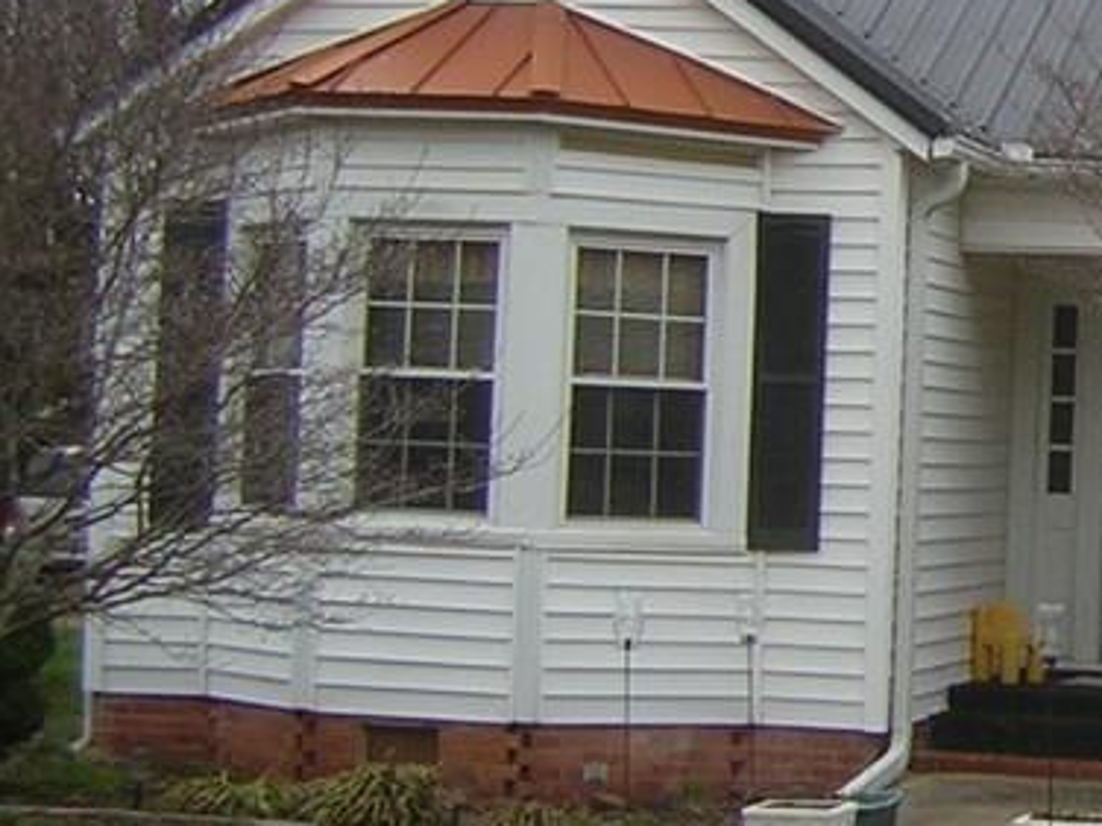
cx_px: 1451
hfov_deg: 18.6
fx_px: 3120
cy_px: 387
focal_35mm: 98
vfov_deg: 15.1
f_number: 2.6
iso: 50
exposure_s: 1/479
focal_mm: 4.7
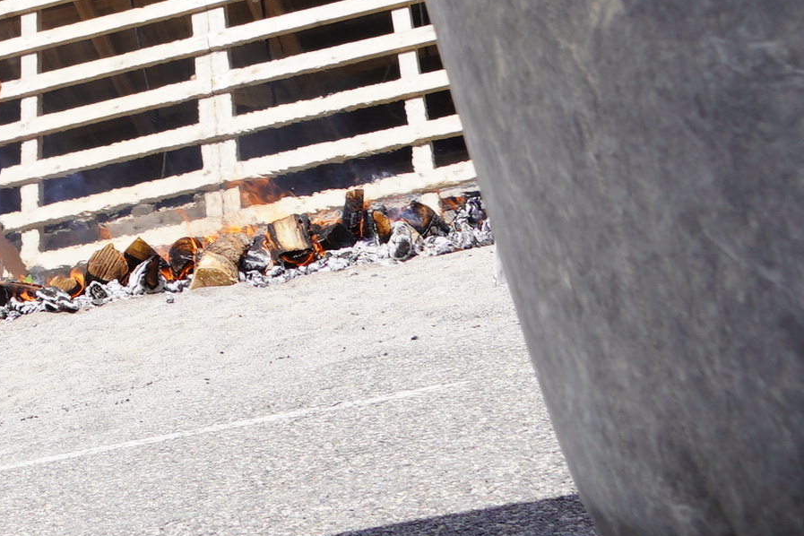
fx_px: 3037
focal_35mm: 136
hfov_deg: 14.1
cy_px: -428
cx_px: -401
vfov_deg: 9.6
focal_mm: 31
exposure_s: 1/125
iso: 100
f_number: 9
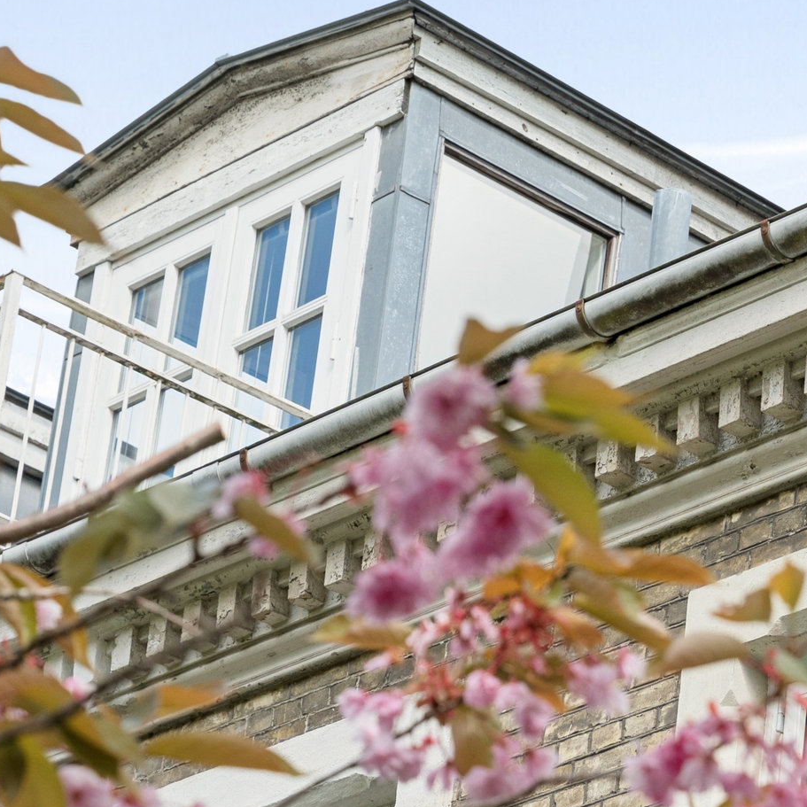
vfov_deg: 8.9
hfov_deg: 8.9
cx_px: 710
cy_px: 124
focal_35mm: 196
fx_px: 5170
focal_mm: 70
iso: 200
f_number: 6.3
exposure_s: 1/320
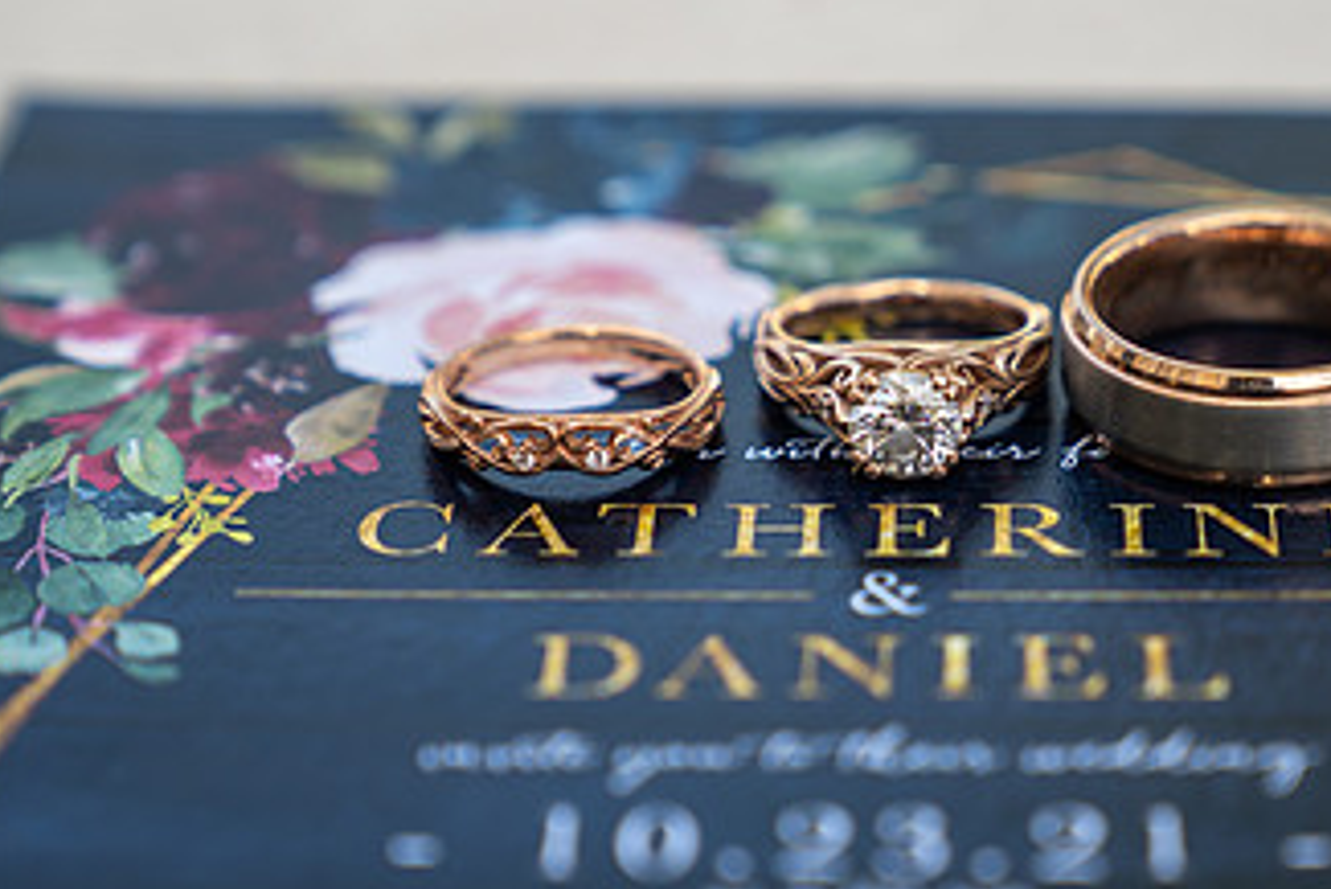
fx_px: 4623
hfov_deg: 16.3
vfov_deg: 11.0
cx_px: 934
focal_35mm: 125
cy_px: 412
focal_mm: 70
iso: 100
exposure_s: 1/200
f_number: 4
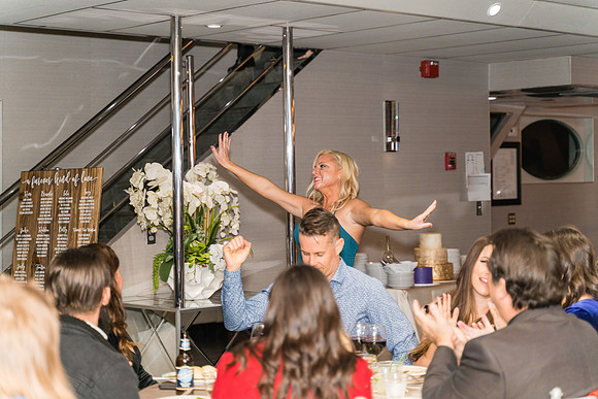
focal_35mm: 70
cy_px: 200
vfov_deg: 19.5
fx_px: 1163
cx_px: 299
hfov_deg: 28.8
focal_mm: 70
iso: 1000
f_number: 2.8
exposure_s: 1/250
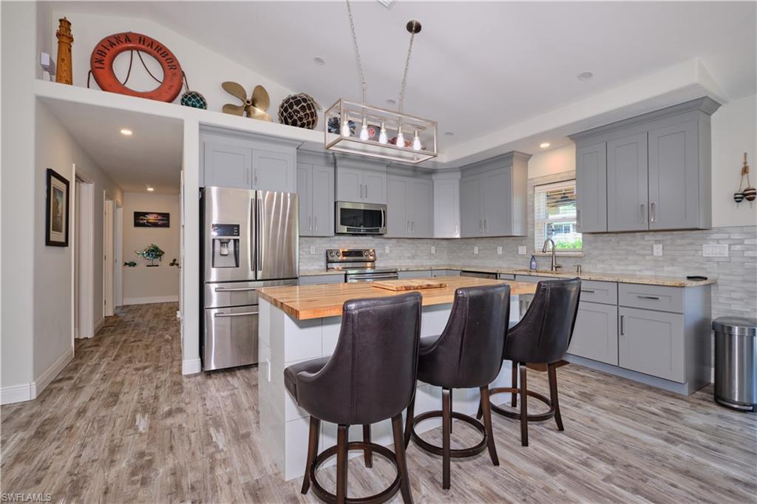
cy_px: 252
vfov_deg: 77.3
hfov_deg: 100.4
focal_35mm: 15
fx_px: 315
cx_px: 378
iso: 400
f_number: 8
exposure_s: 1/40
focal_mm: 10
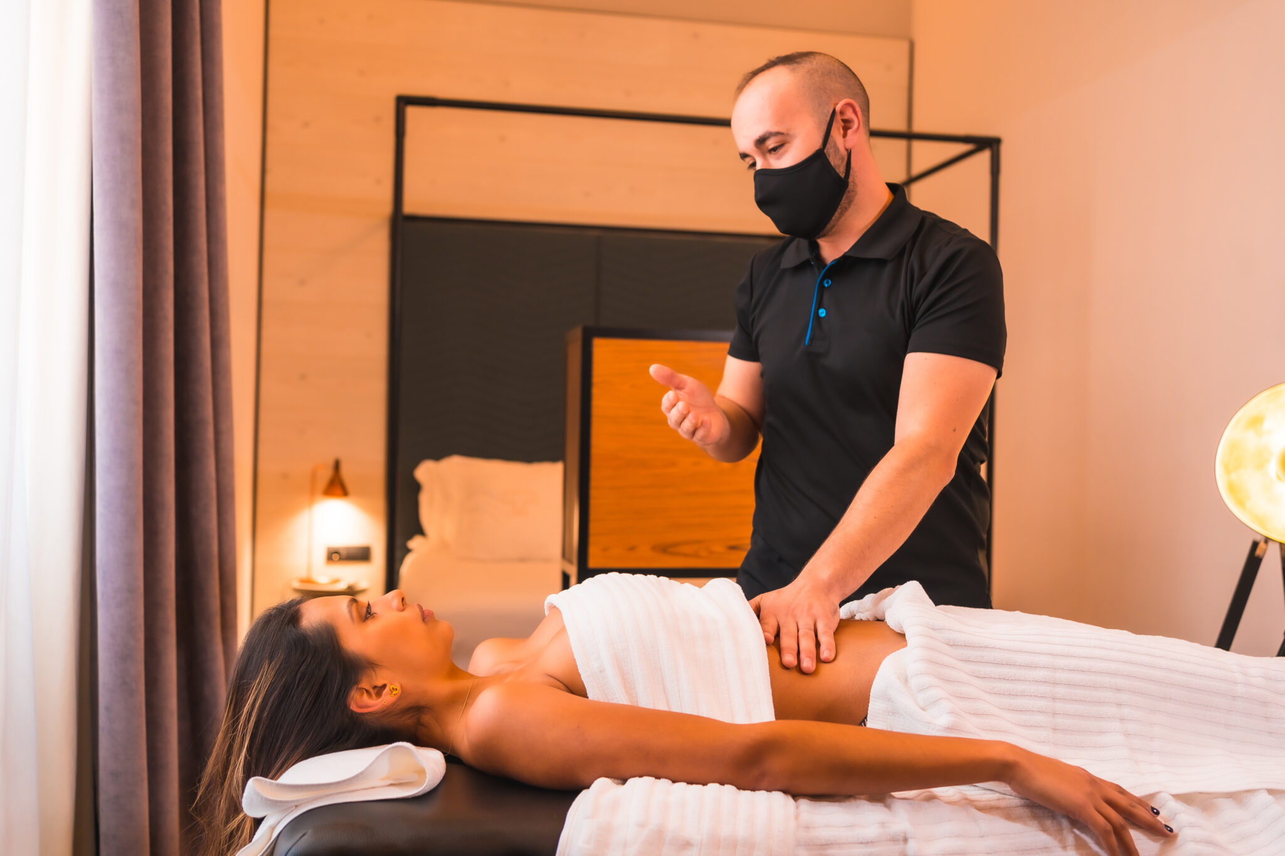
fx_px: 1249
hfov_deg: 54.4
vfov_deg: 37.8
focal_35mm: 35
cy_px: 428
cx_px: 642
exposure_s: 1/125
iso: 400
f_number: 3.2
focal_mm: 35
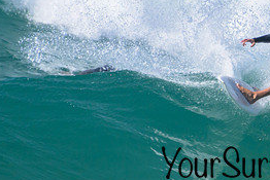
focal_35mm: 2381
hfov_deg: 0.9
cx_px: 281
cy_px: 115
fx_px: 17867
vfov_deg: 0.6
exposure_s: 1/2000
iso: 900
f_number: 11
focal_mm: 900
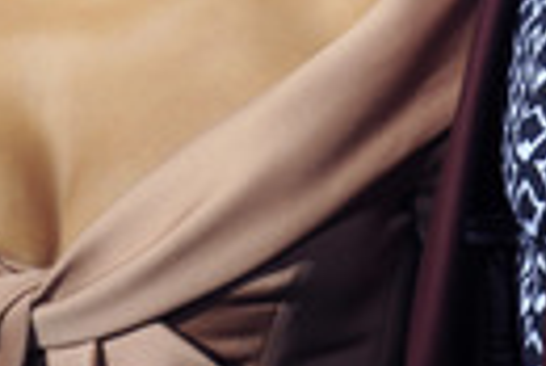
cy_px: -215
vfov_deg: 2.2
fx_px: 9717
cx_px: 353
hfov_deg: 3.2
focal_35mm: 640
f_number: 4.5
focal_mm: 185
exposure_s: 1/800
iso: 800
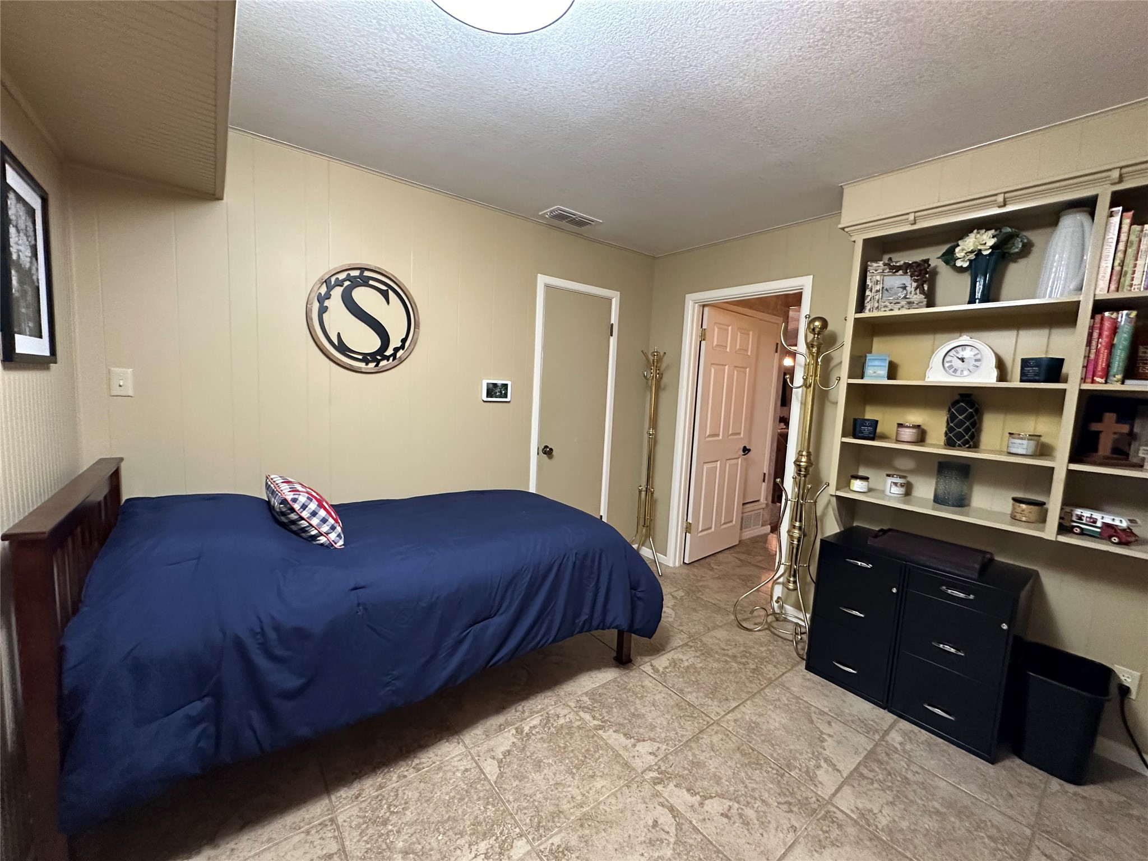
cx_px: 574
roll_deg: -3.3
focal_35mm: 14
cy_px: 430
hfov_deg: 102.1
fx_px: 464
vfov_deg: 85.7
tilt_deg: -4.8
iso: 500
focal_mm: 2.22
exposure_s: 1/60
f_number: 2.2
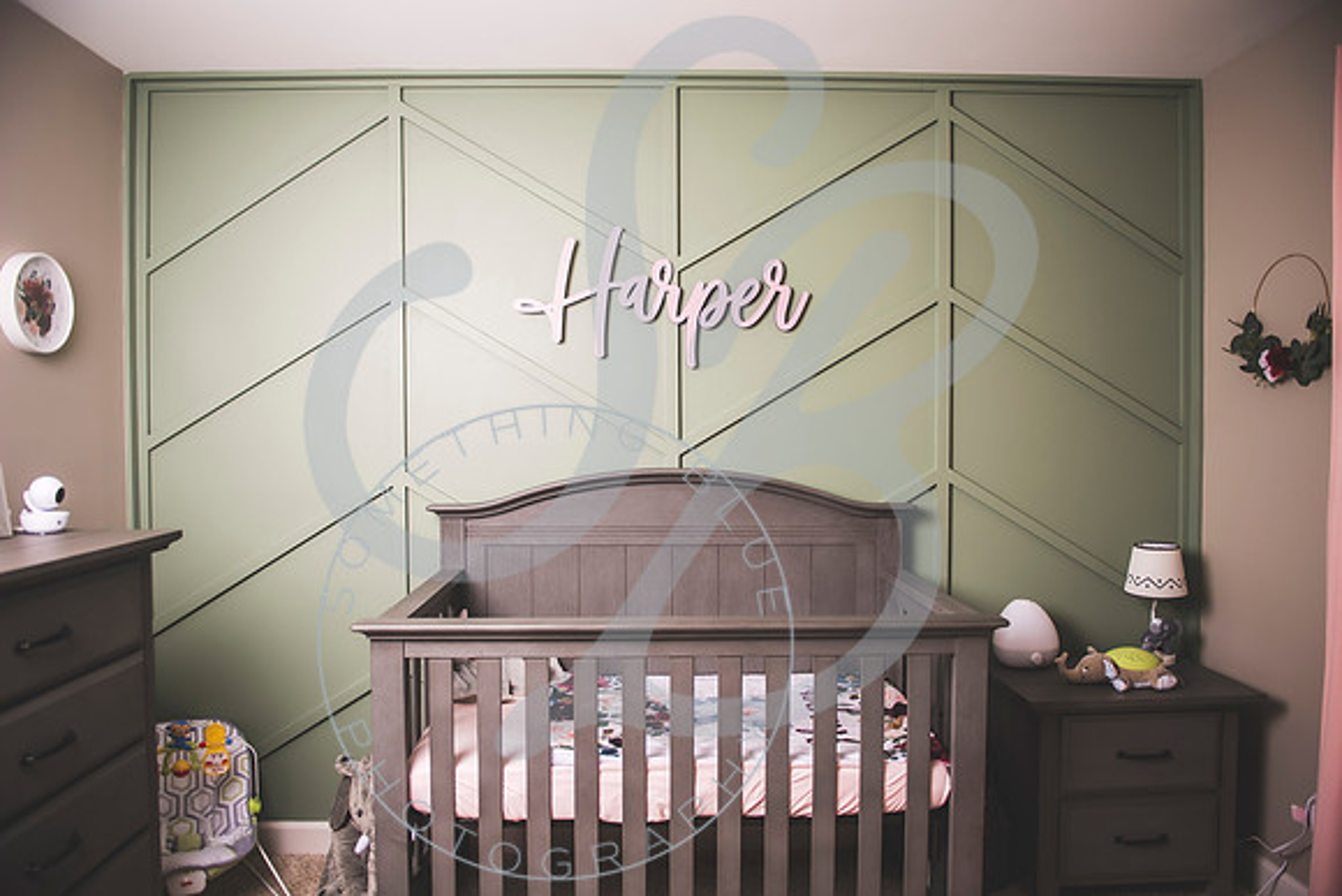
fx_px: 907
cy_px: 448
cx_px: 671
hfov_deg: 73.0
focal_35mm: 24
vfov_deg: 52.6
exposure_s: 1/125
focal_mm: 24
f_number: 2.8
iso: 100
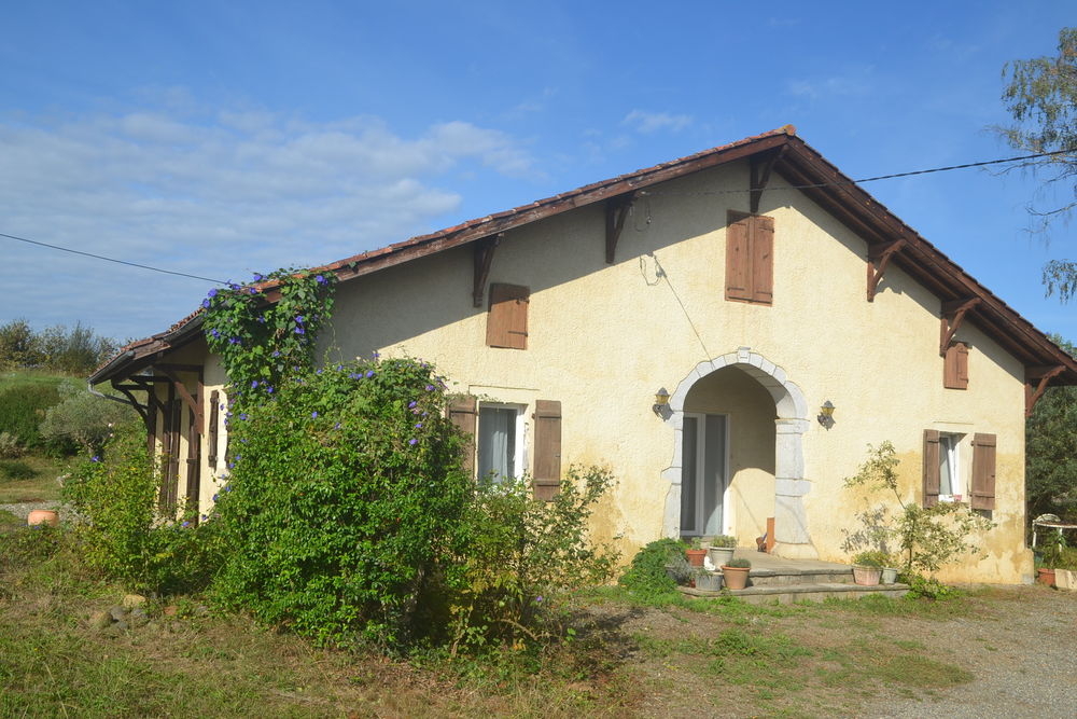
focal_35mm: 33
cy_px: 360
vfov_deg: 40.0
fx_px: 987
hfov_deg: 57.2
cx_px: 538
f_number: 8
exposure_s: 1/250
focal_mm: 22
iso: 100
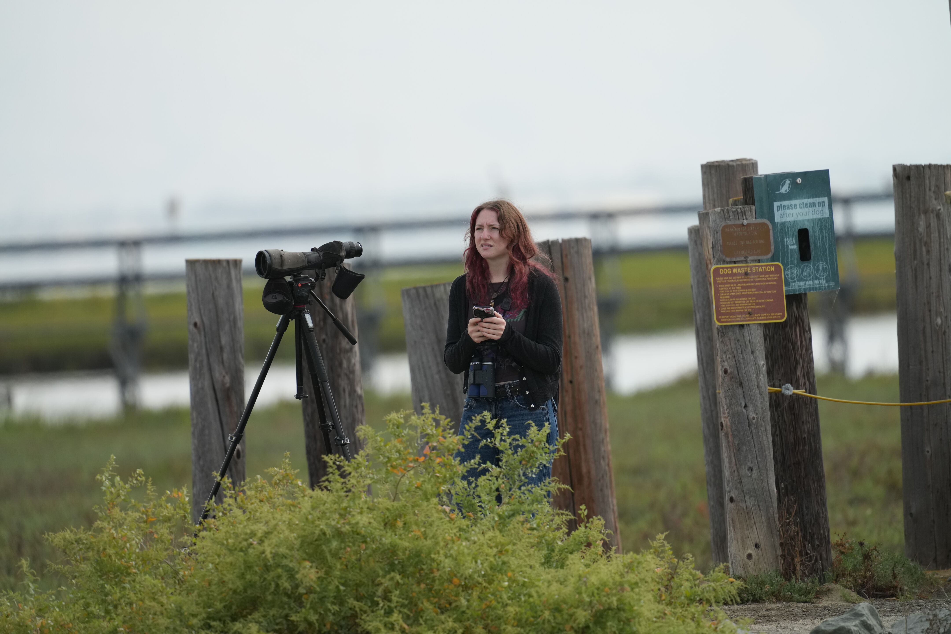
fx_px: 15849
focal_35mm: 600
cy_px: 317
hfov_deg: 3.4
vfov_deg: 2.3
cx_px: 476
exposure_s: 1/2000
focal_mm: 600
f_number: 5.6
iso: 800
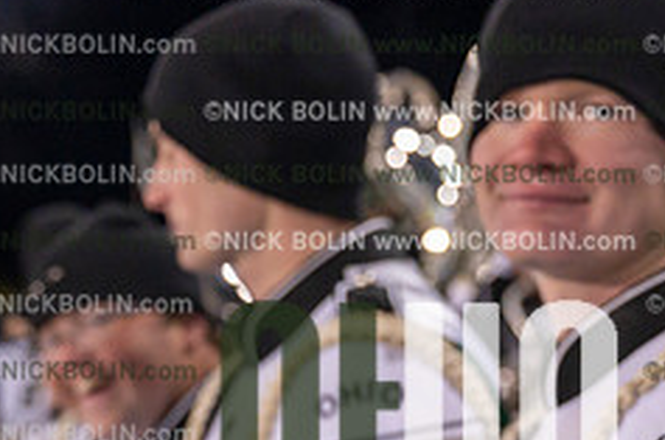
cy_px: 434
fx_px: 1899
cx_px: 418
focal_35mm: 103
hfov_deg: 19.8
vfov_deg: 13.1
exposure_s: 1/640
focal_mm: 42
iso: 5000
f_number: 4.5
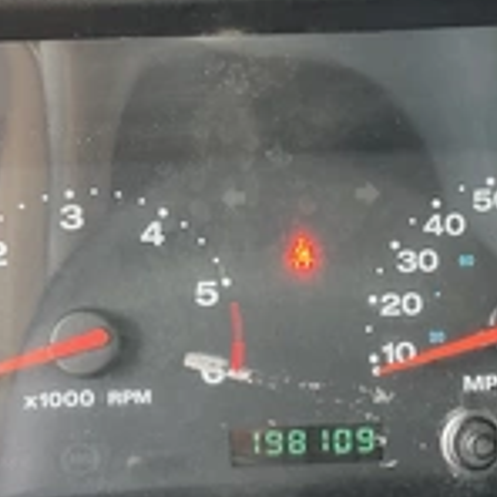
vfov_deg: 25.7
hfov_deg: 25.5
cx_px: 366
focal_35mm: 67
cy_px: 289
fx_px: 1088
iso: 64
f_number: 1.8
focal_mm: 3
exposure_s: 1/65
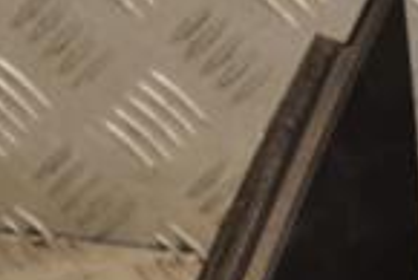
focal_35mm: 279
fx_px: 3243
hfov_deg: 7.3
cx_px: 579
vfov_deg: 4.9
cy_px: 341
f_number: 7.1
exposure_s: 1/200
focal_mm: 45
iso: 800
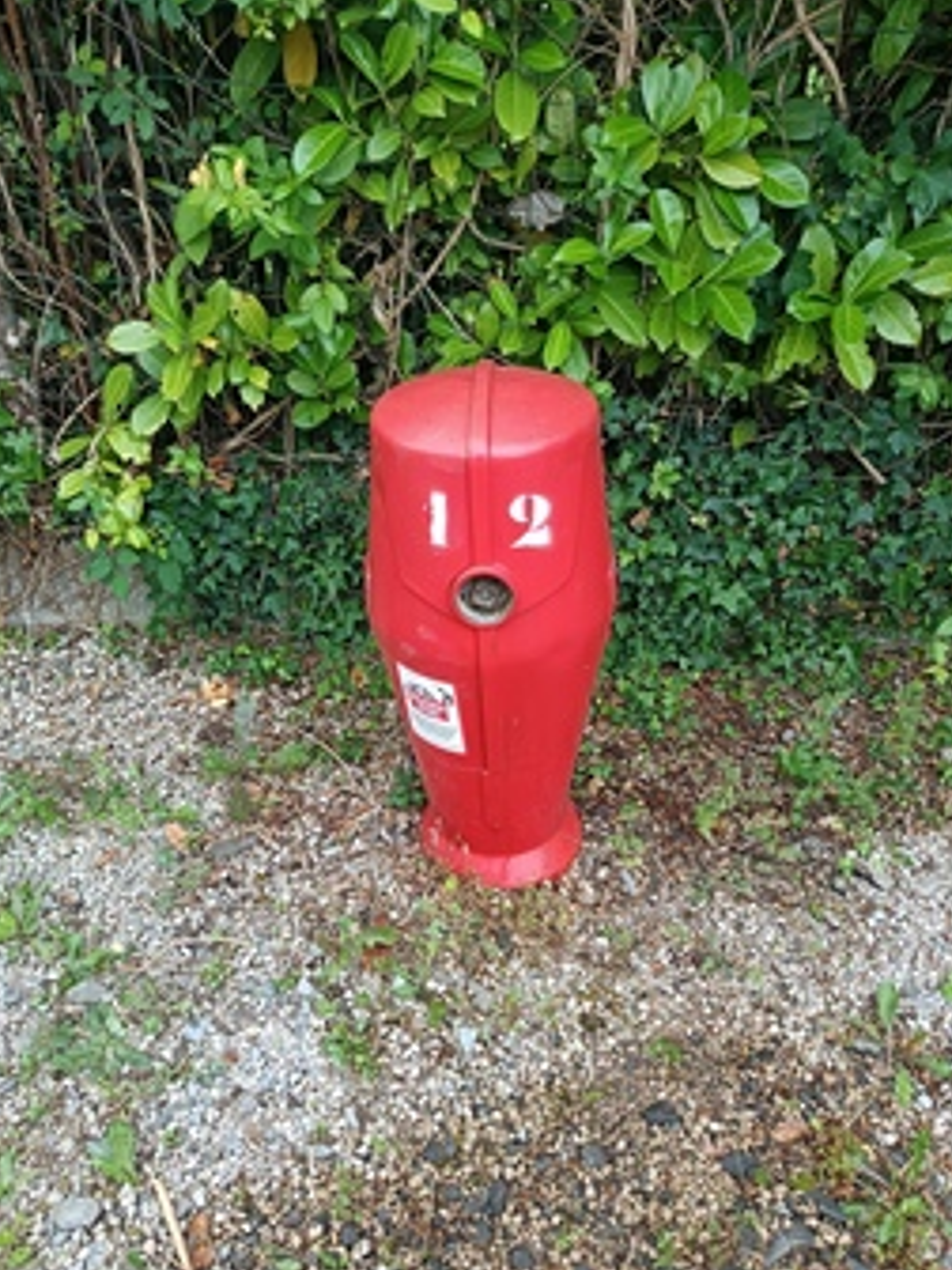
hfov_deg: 53.1
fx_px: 953
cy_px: 646
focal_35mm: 26
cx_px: 470
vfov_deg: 67.3
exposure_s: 1/100
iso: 145
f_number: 1.75
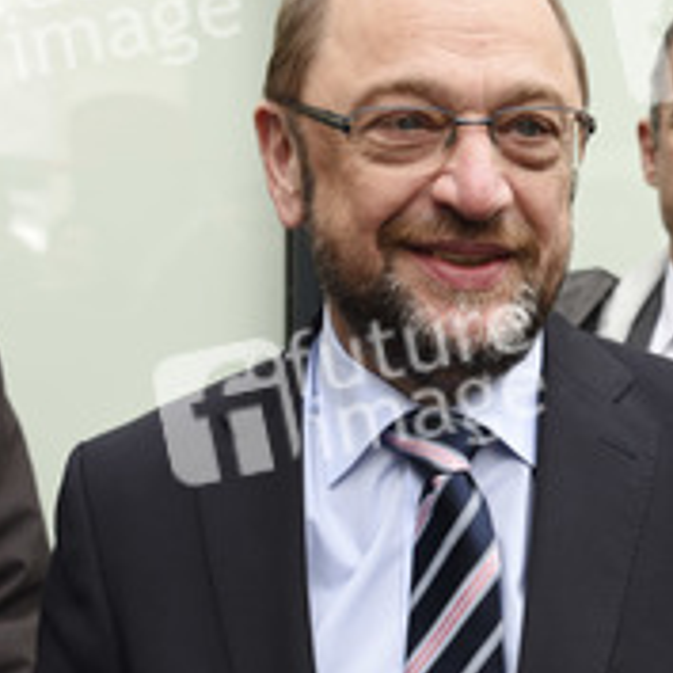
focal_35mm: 92
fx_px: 2024
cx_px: 460
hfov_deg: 18.8
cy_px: 586
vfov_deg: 18.6
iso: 200
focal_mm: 48
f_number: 6.3
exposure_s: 1/125
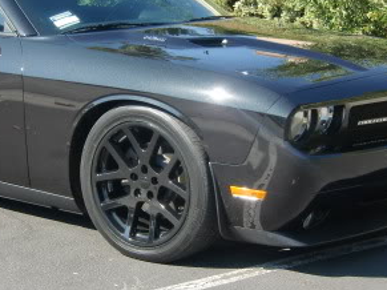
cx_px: 108
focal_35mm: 88
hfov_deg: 22.1
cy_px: 124
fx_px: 983
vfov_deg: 16.8
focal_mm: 7.1
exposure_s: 1/200
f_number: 3.8
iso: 64
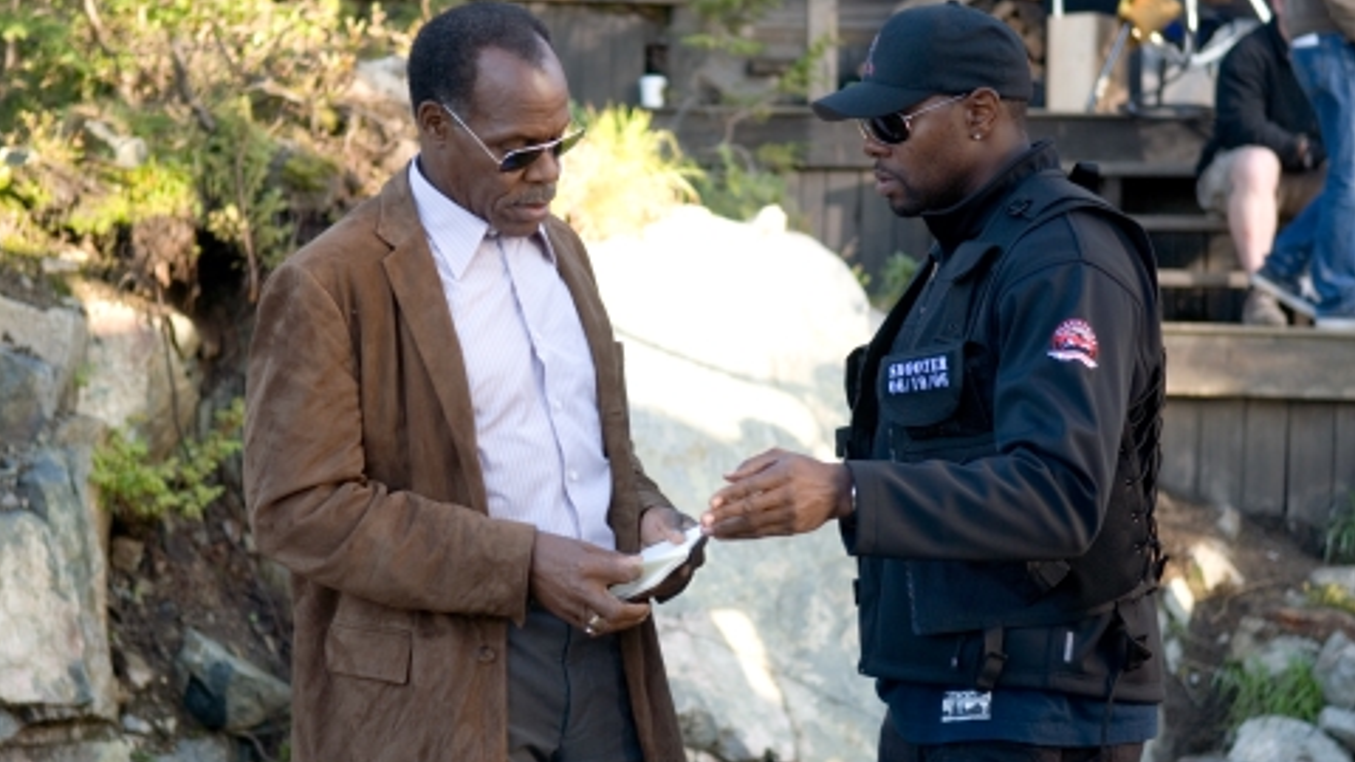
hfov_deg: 24.3
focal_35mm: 88
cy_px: 388
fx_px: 3145
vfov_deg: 13.8
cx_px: 673
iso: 100
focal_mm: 55
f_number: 2.8
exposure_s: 1/125
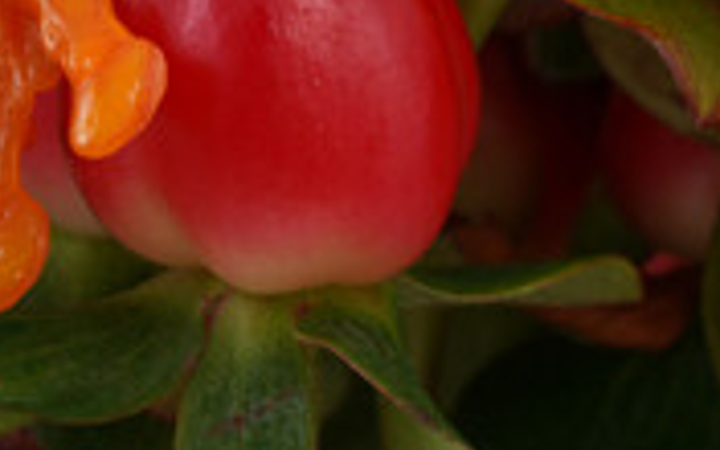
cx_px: 785
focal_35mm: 391
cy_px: -560
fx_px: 7672
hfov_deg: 5.4
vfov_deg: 3.3
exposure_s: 1/200
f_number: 18
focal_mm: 90
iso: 100
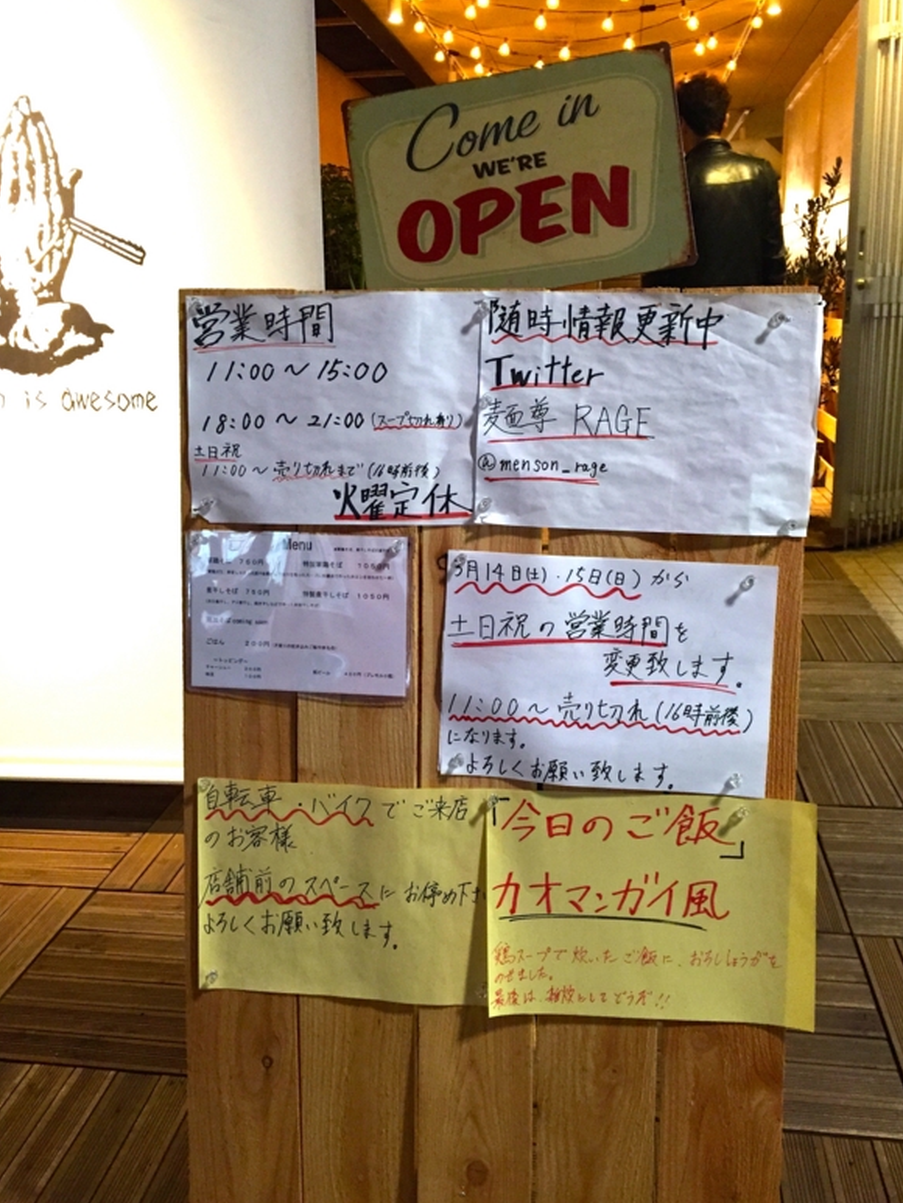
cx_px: 466
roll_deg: +1.7
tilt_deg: -14.4
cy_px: 587
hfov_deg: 46.8
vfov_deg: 59.9
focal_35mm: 30
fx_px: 1043
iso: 200
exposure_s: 1/33
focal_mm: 4.15
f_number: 2.2
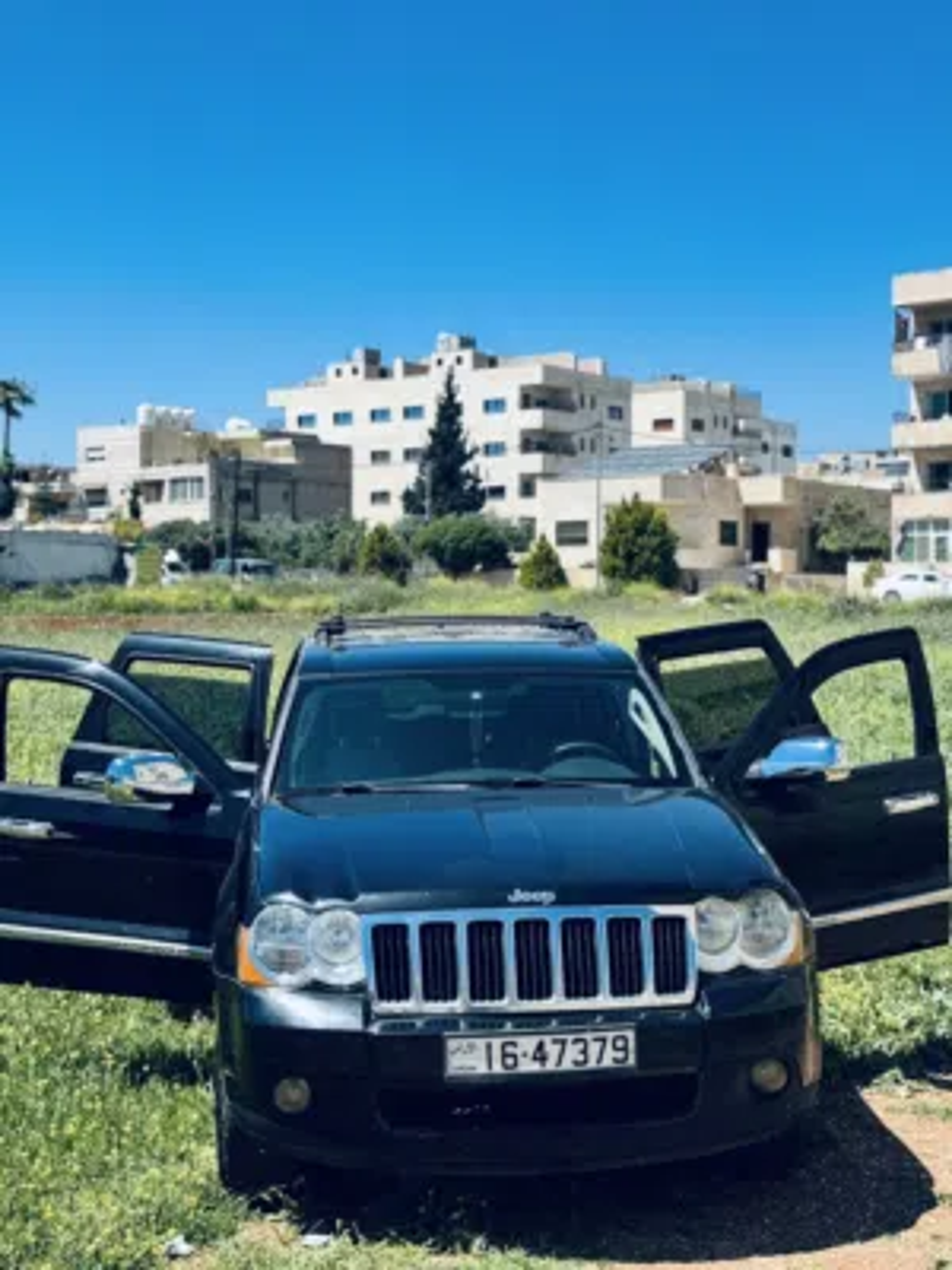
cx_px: 476
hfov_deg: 30.3
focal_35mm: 48
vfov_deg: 39.7
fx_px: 1760
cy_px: 635
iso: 64
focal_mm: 6.76
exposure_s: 1/4049
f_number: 1.78
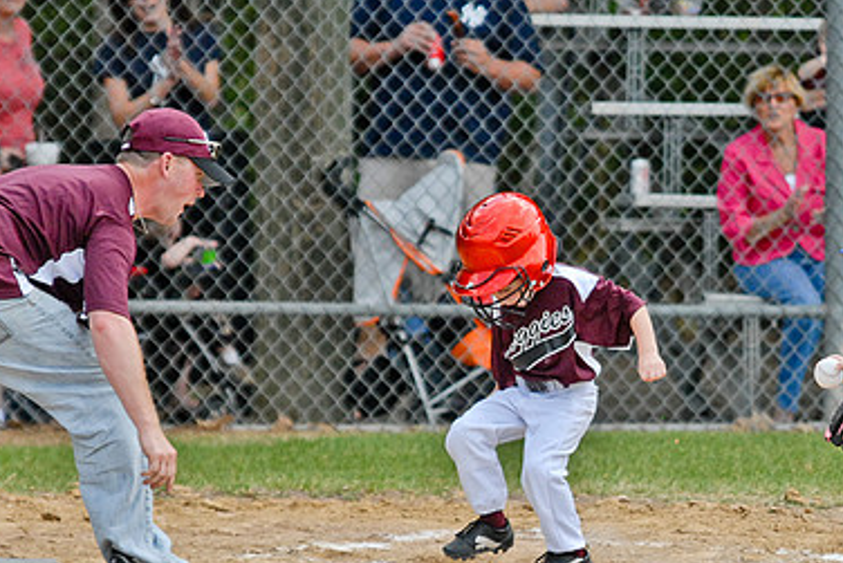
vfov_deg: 4.6
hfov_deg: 6.8
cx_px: 473
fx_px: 7051
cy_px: 370
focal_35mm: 301
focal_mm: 130
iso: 640
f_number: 2.8
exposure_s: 1/5000
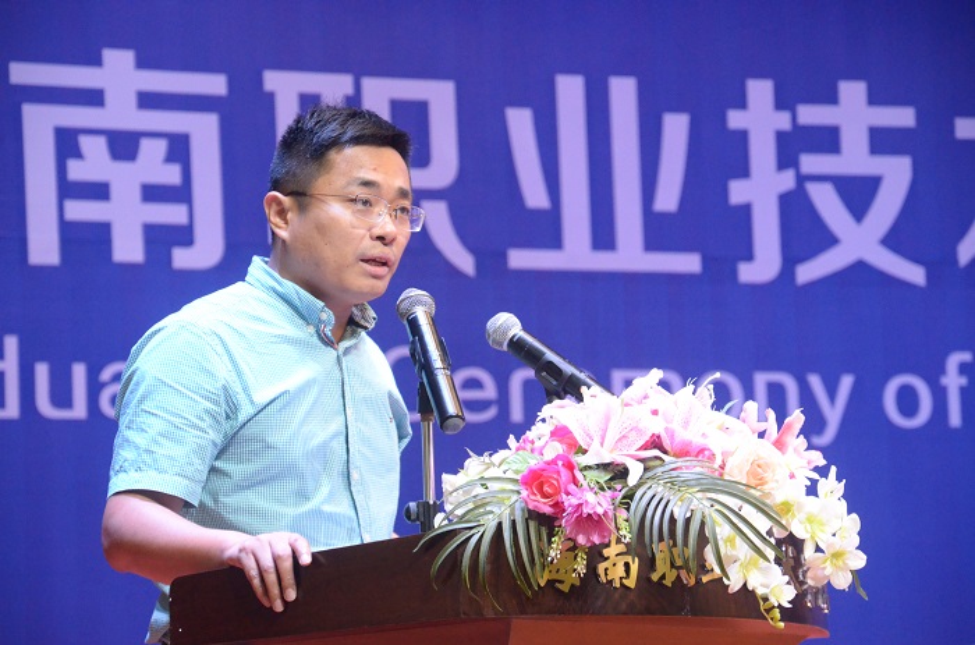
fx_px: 4255
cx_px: 488
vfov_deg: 8.7
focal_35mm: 158
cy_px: 322
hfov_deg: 13.1
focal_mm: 105
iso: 4000
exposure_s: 1/80
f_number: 7.1
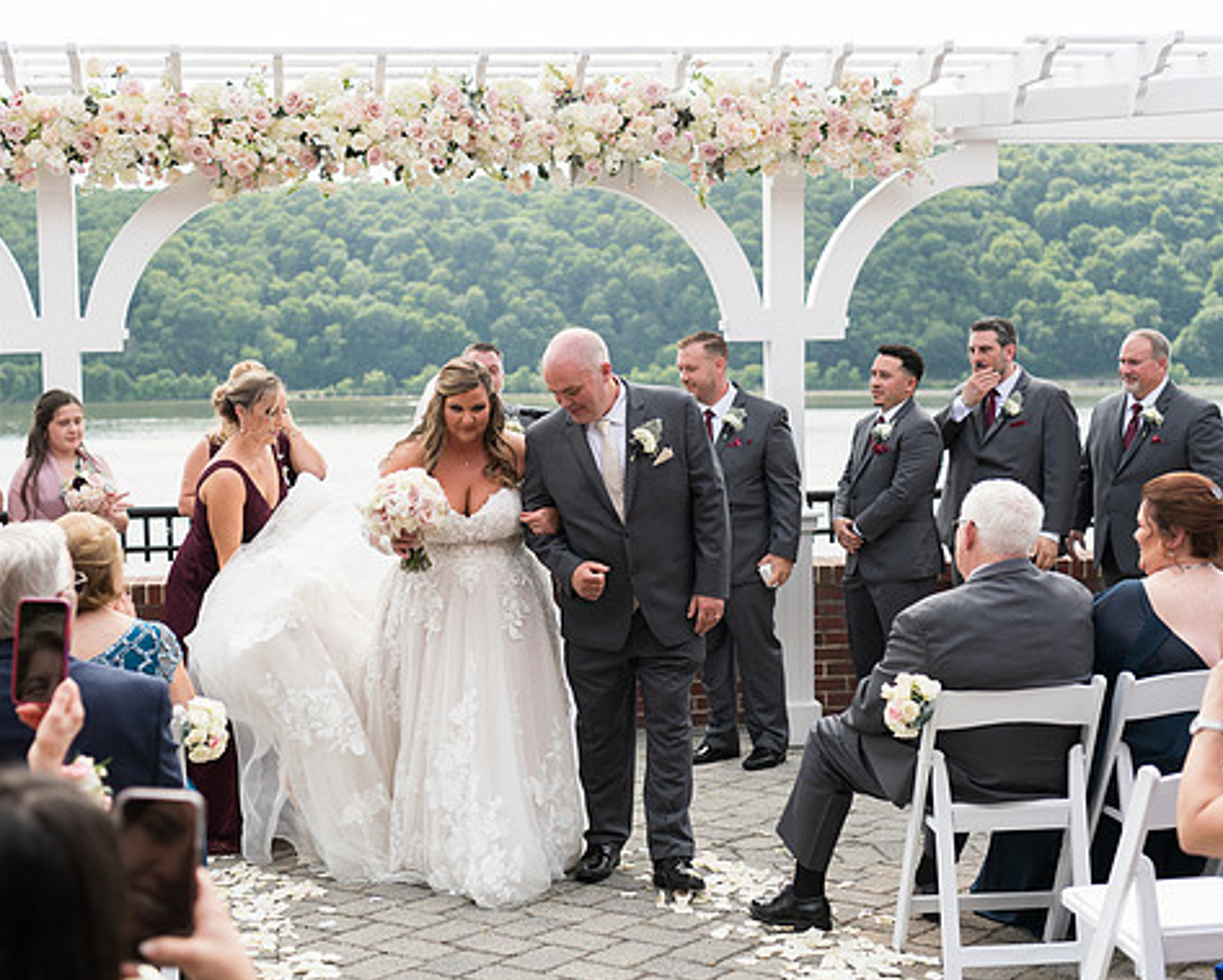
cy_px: 490
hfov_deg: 33.5
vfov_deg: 27.2
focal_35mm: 56
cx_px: 520
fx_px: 2028
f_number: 2.8
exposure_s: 1/800
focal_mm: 46
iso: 64
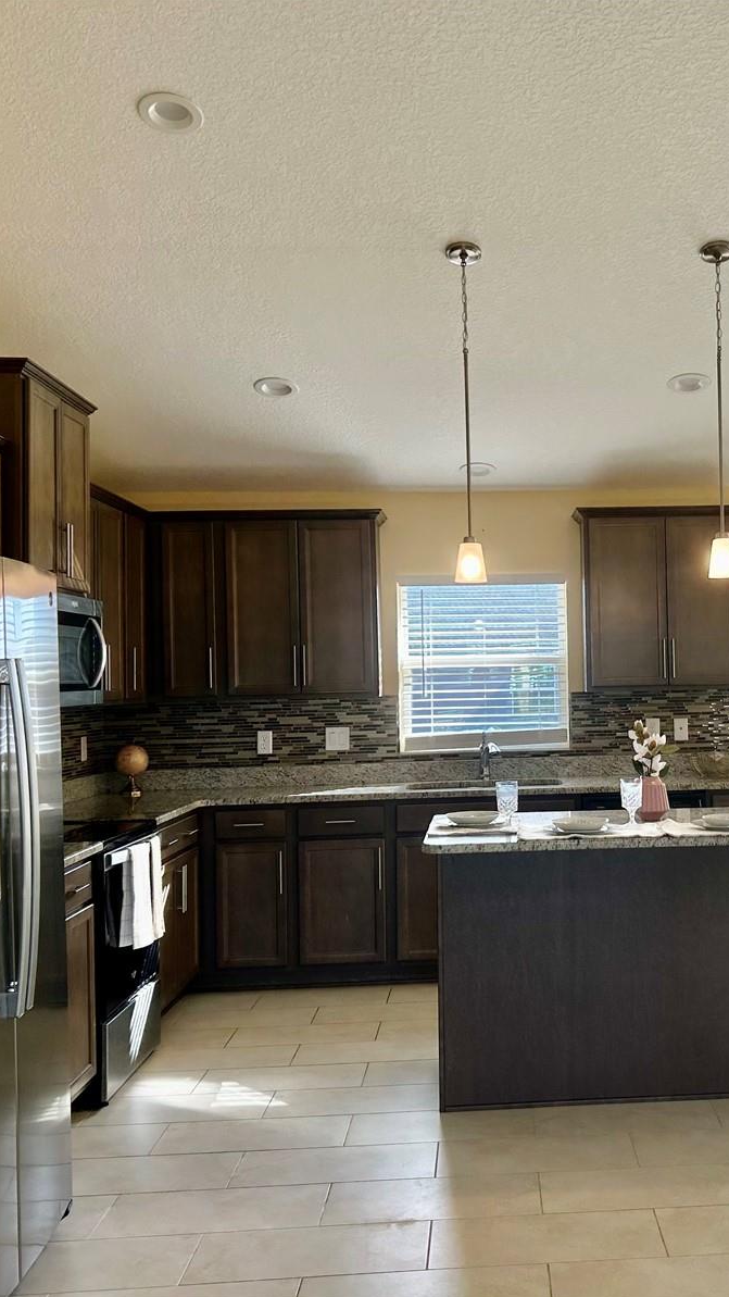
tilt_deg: +1.3
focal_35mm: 38
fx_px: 1306
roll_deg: +1.1
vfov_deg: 52.8
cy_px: 650
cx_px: 569
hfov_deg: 30.5
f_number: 1.5
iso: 40
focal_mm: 5.7
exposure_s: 1/159
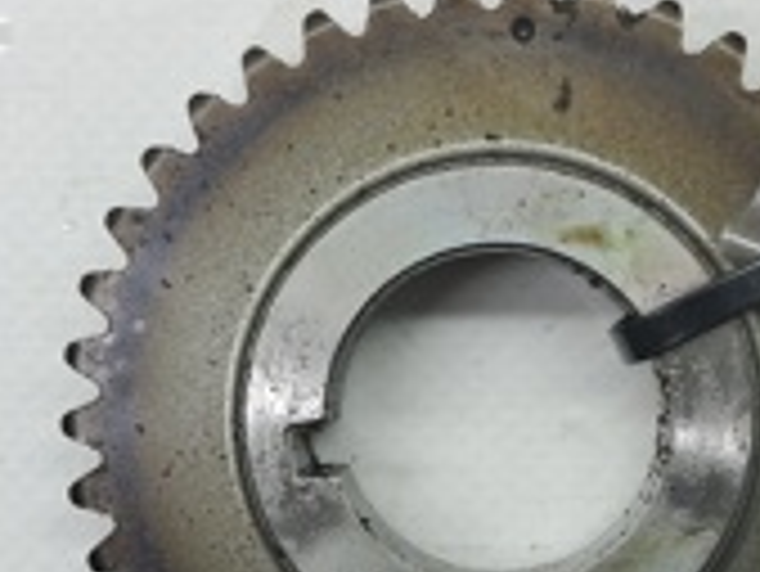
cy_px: 462
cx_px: 387
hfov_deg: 19.2
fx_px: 2241
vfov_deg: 14.4
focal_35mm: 102
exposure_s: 1/50
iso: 50
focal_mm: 4
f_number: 1.8
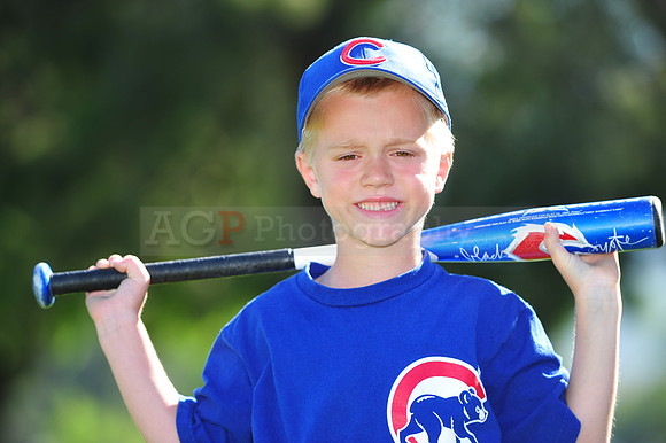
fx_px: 3698
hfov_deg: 10.3
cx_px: 333
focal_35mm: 200
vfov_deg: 6.9
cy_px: 222
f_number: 4.5
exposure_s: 1/400
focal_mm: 200
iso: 200
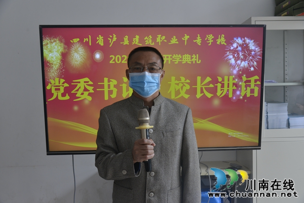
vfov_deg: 37.9
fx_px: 296
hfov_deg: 54.4
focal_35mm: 35
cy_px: 102
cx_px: 152
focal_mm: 35
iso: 800
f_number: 5.6
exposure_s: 1/60
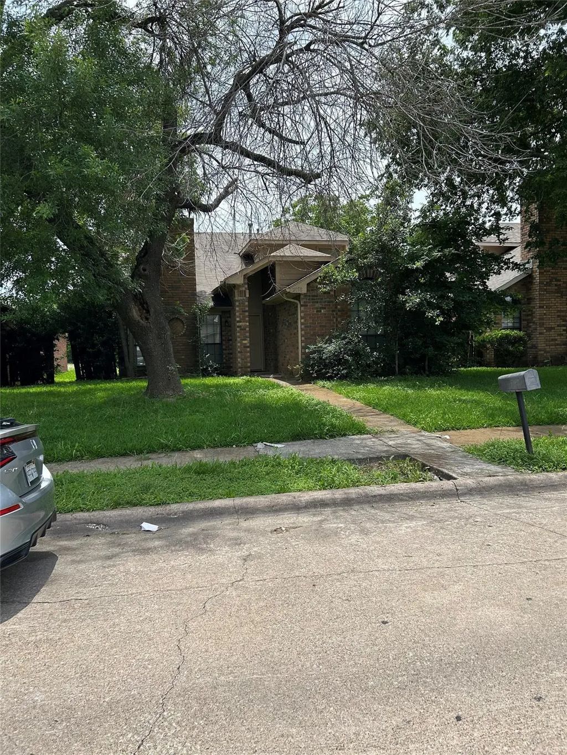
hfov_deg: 53.1
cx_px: 284
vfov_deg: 67.3
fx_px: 568
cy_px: 378
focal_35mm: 26
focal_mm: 5.7
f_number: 1.5
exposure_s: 1/2994
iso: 50
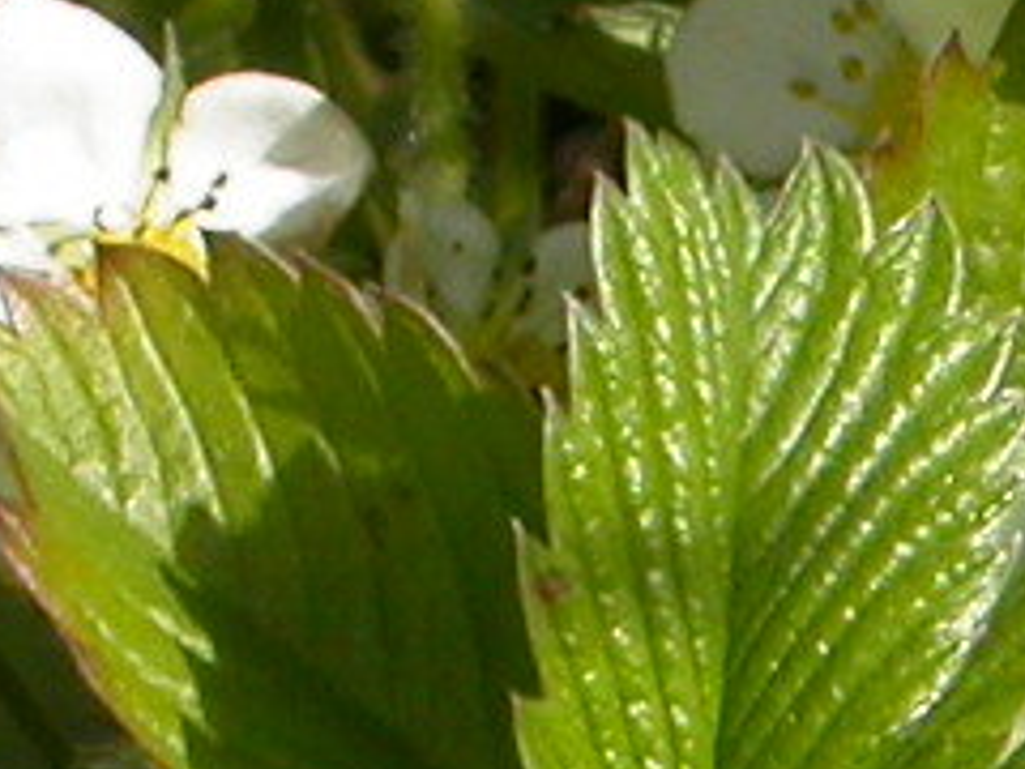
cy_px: 2469
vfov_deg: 2.0
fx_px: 22326
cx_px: 2712
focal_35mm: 754
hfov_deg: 2.6
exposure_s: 1/463
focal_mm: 23.5
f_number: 6.1
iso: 100
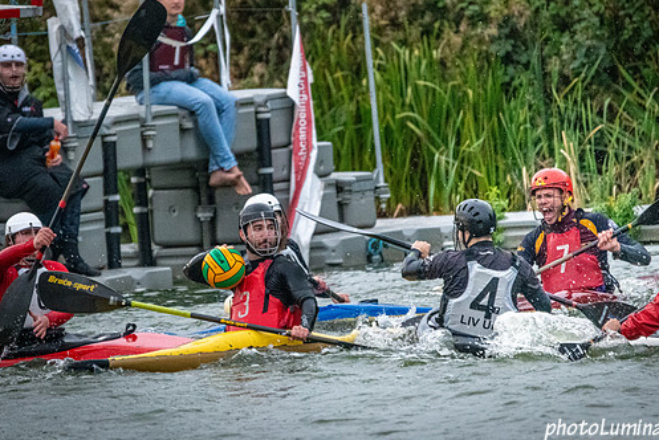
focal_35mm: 600
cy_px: 261
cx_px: 271
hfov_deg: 3.4
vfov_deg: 2.3
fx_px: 10989
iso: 5000
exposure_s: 1/2500
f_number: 5.6
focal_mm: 400
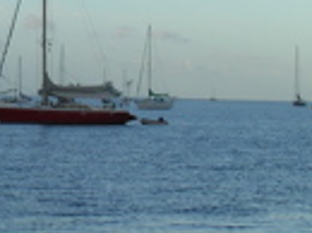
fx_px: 1700
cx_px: -137
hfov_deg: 10.2
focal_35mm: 189
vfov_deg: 7.7
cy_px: -100
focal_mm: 11.8
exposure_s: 1/158
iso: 50
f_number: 7.2
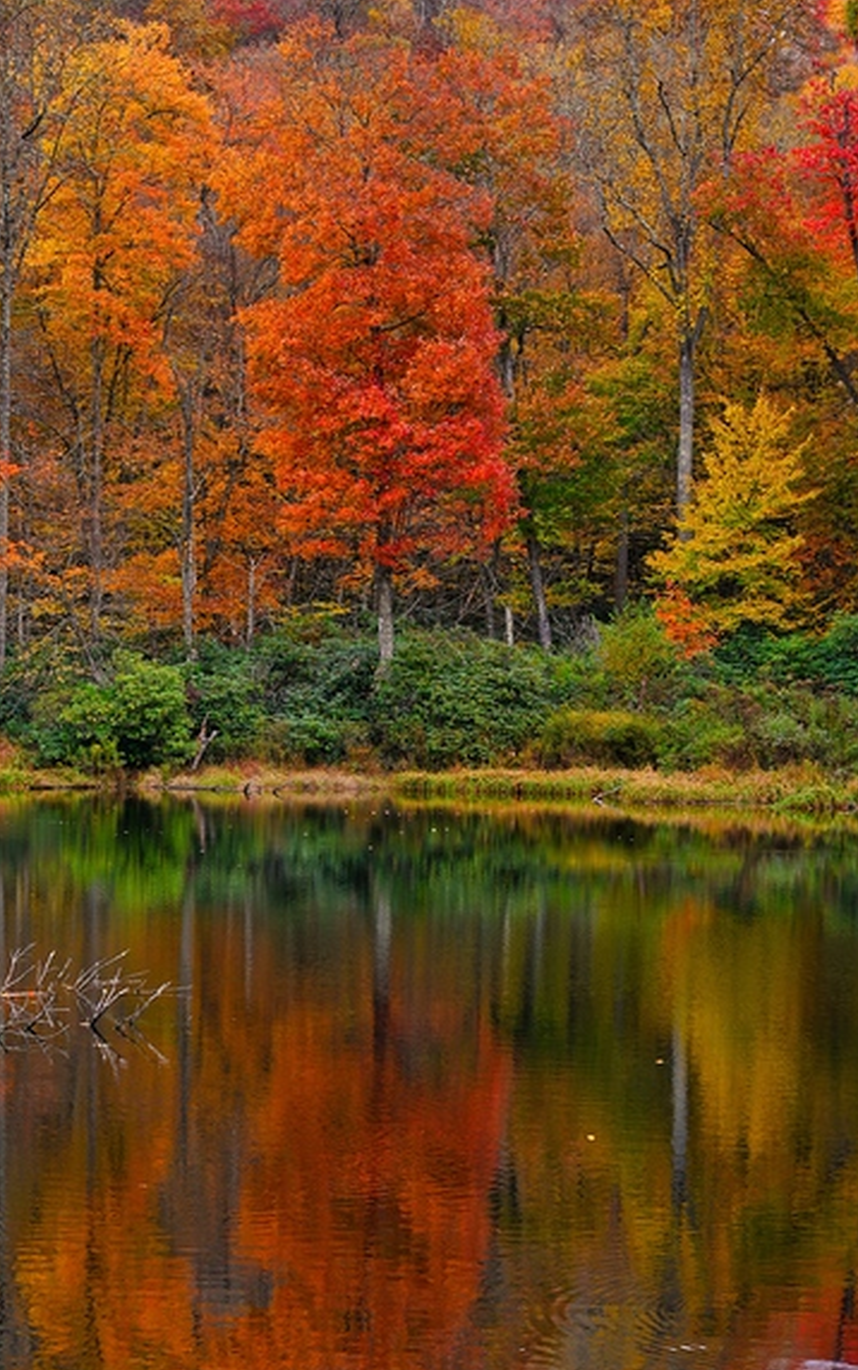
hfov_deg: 10.7
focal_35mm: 123
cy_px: 699
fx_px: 4597
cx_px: 433
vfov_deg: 17.0
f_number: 18
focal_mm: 115
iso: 100
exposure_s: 1/20
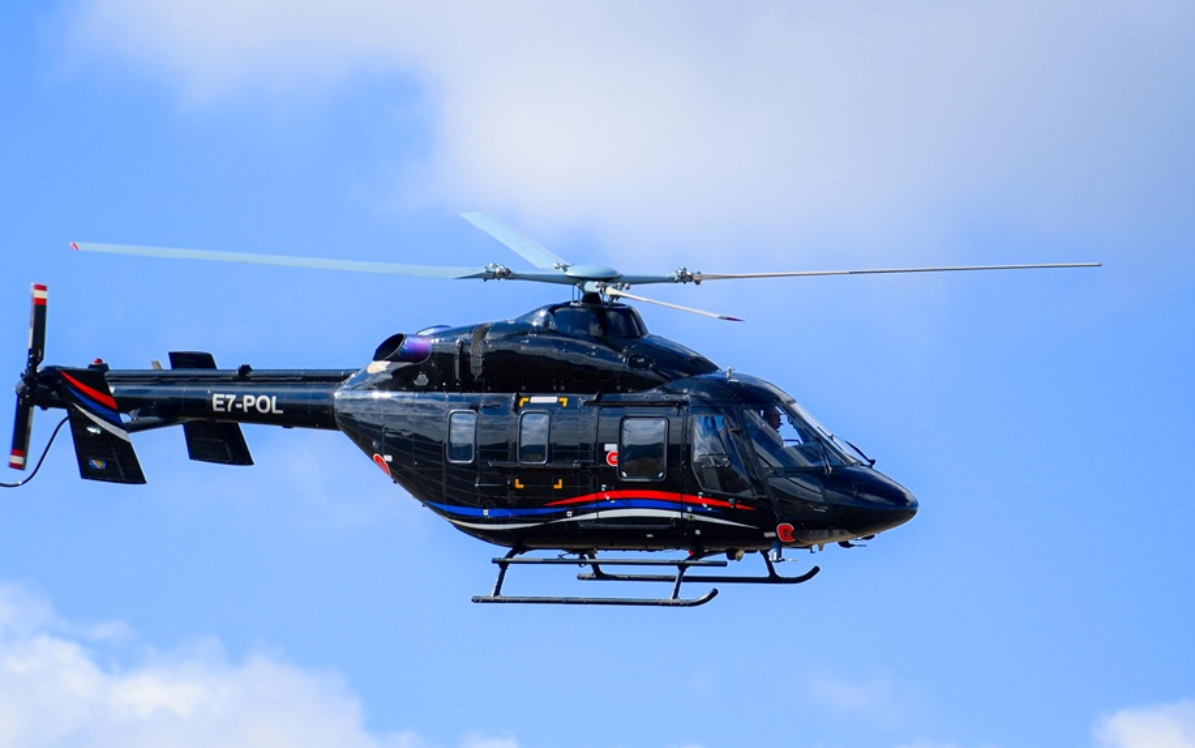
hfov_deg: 7.9
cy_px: 384
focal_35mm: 267
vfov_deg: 4.9
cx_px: 626
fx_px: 8698
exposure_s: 1/8000
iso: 320
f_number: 2.8
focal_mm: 200
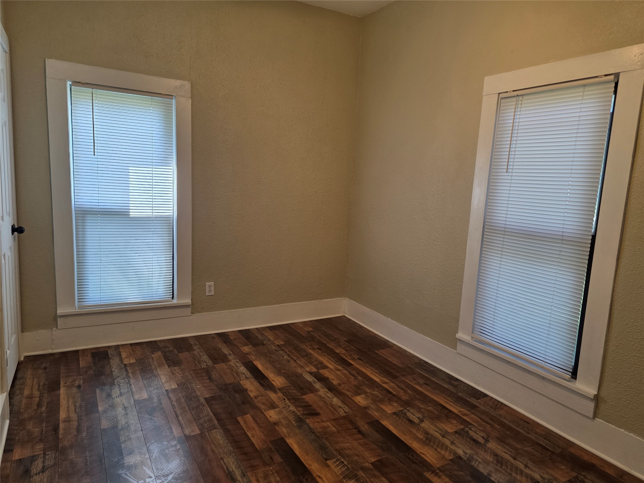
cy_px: 242
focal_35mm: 23
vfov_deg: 58.9
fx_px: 428
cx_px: 322
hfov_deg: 73.9
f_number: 1.7
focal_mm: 6.3
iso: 125
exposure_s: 1/180
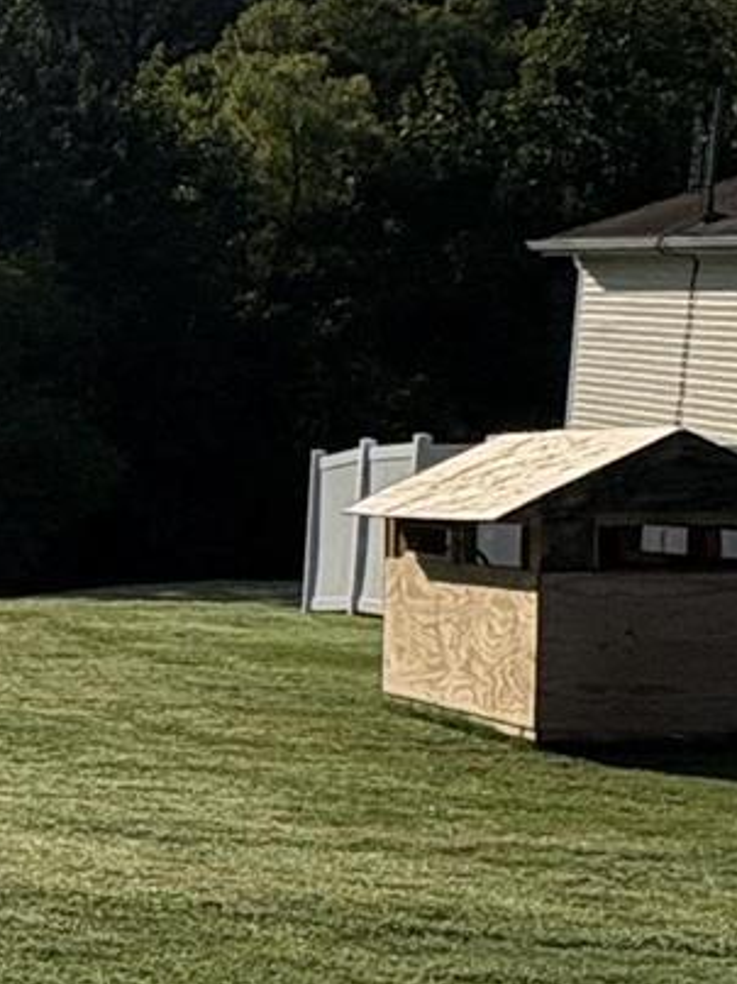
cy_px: 576
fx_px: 2272
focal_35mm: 80
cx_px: -1015
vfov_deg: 24.4
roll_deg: -0.3
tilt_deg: -6.9
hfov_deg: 13.6
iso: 80
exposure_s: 1/5650
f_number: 2.2
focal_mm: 2.22
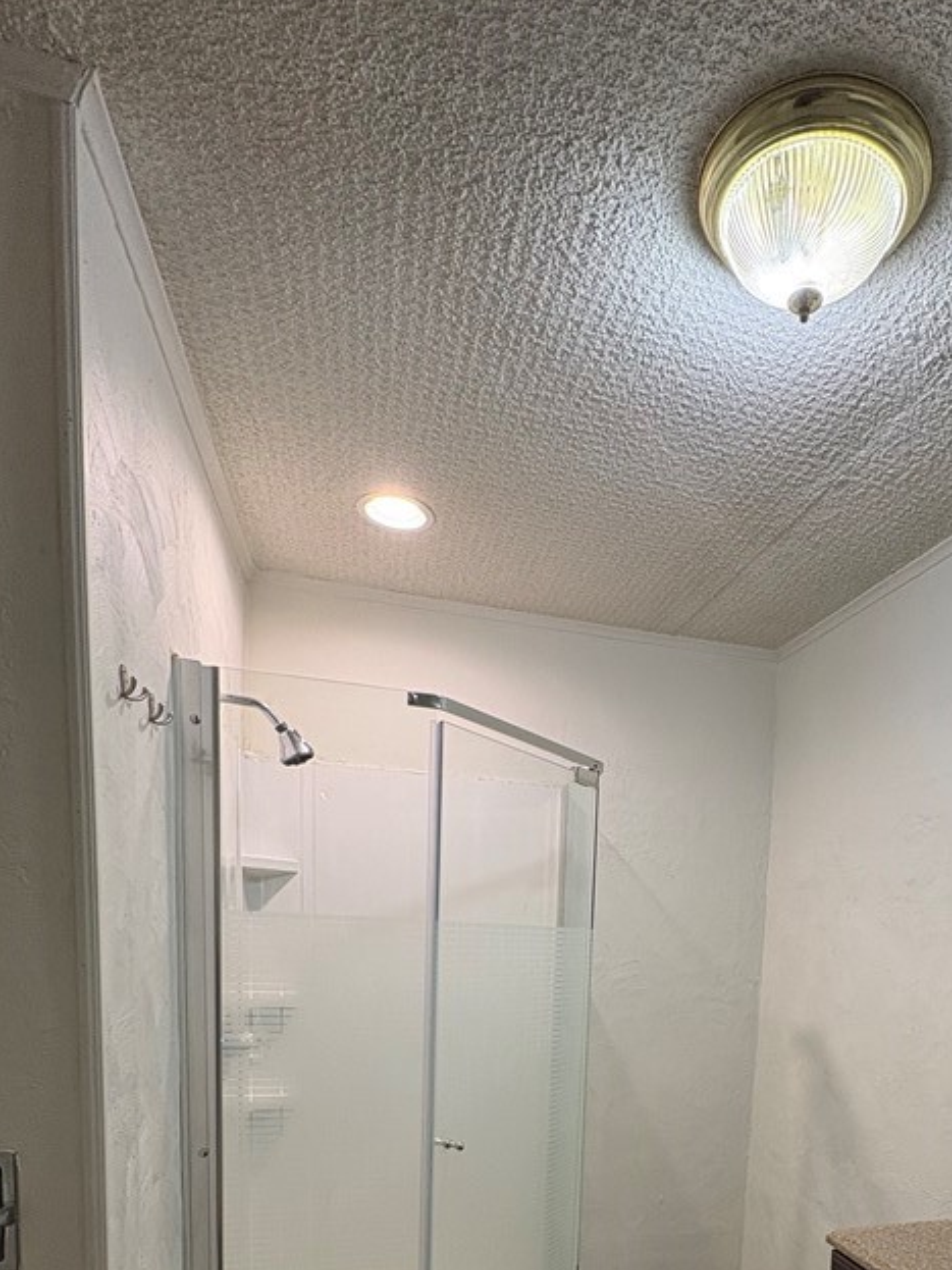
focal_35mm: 23
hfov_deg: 57.6
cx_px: 630
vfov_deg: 66.7
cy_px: 1025
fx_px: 844
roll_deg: -3.1
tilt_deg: -5.9
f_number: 2.2
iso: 160
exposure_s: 1/60
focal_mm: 2.22
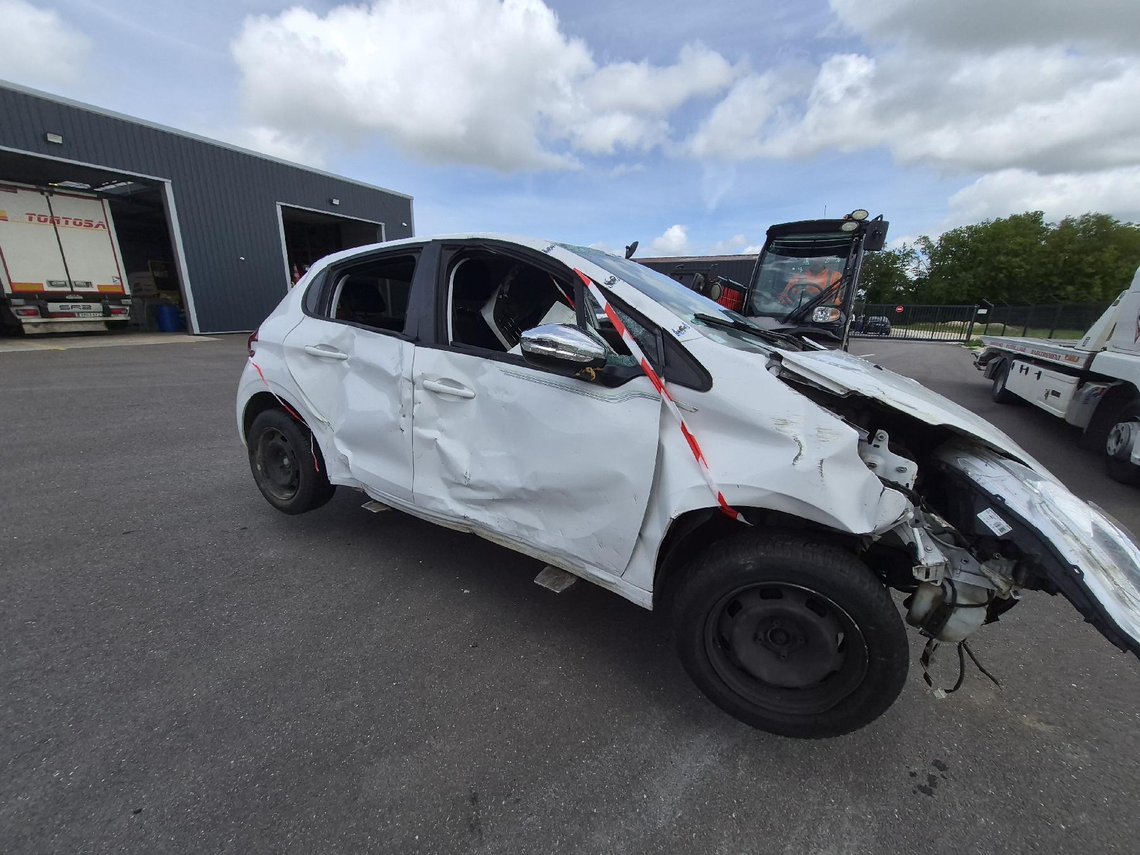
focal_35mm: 13
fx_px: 428
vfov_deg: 89.9
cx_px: 570
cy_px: 428
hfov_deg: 106.2
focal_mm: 1.74
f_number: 2.2
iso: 40
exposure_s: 1/2000
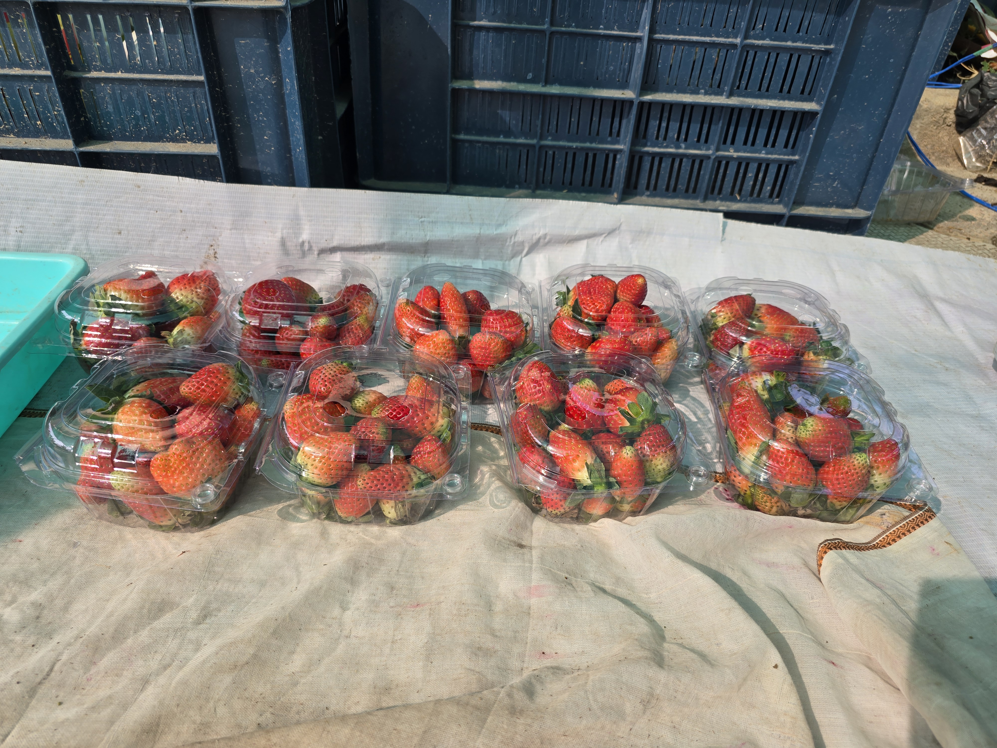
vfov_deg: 58.9
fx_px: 662
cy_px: 374
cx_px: 498
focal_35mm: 23
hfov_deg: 73.9
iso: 12
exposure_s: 1/229
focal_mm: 6.3
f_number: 1.7
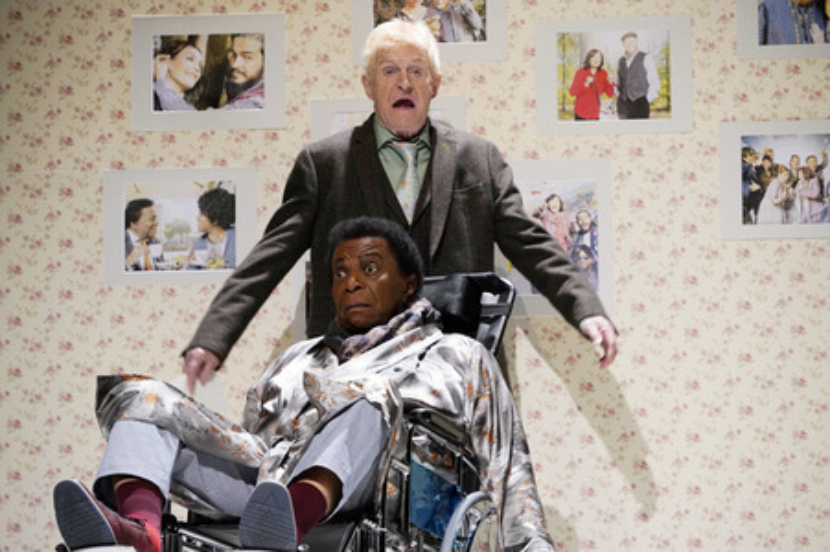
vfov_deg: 8.6
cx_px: 415
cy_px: 276
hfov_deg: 12.9
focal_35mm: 159
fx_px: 3663
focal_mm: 159
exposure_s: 1/200
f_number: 5.6
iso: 2000
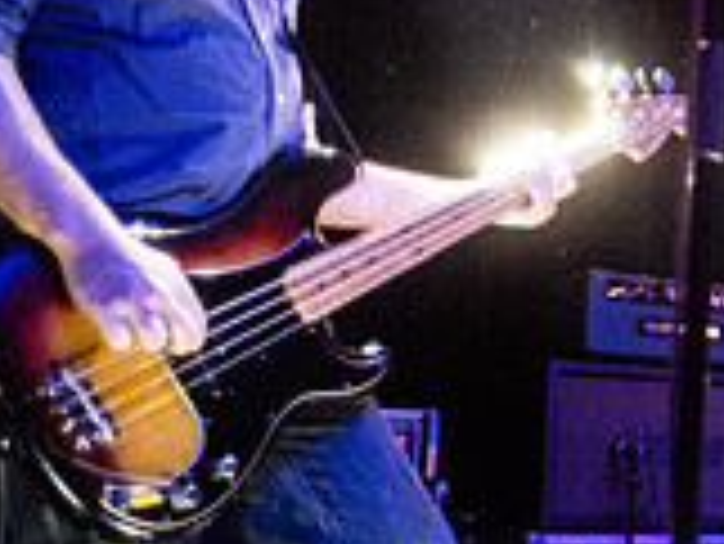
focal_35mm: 73
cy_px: 255
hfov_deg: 20.2
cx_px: 1255
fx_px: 1528
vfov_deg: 20.2
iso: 6400
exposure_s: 1/250
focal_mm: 20
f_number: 3.2
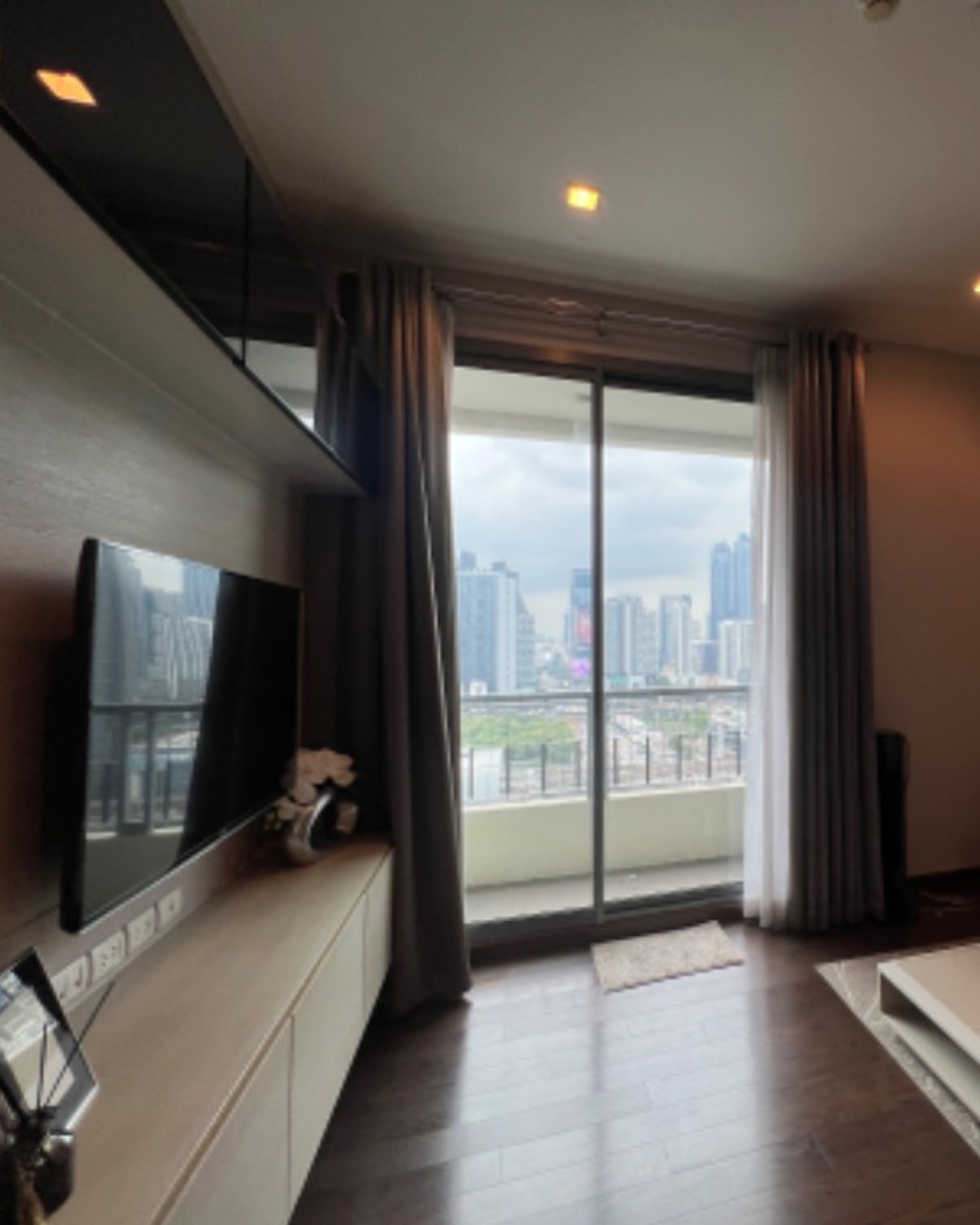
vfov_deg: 89.6
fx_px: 616
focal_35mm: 17
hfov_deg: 71.2
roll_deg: +0.2
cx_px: 747
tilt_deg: +4.6
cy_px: 614
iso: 32
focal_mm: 1.57
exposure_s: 1/102
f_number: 1.8
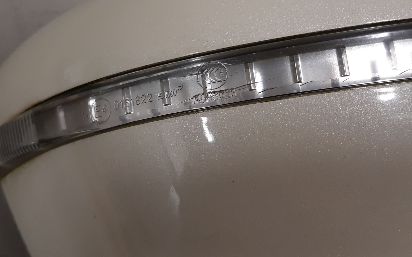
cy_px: 104
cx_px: 207
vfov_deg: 44.3
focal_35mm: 28
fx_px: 314
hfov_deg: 66.5
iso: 80
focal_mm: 3.93
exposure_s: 1/50
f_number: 1.7
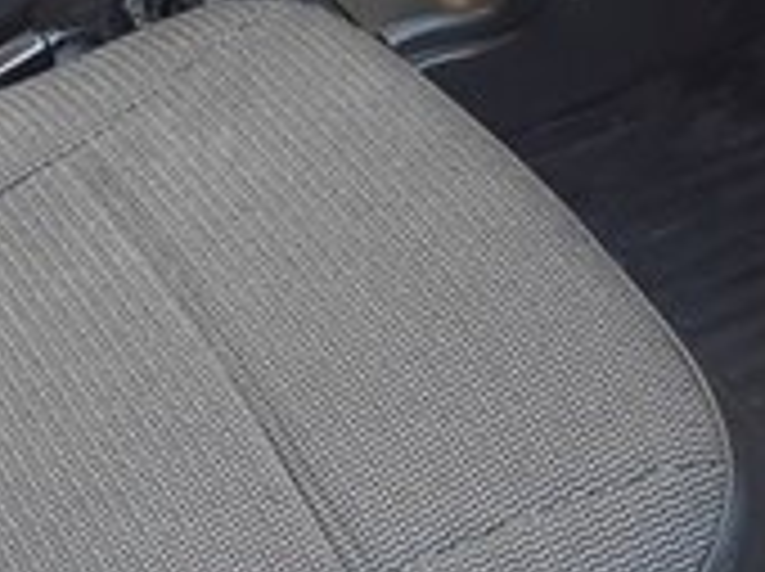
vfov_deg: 13.6
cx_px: 171
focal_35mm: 105
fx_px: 2317
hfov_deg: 18.6
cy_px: -133
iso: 80
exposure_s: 1/33
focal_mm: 3.6
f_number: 1.9
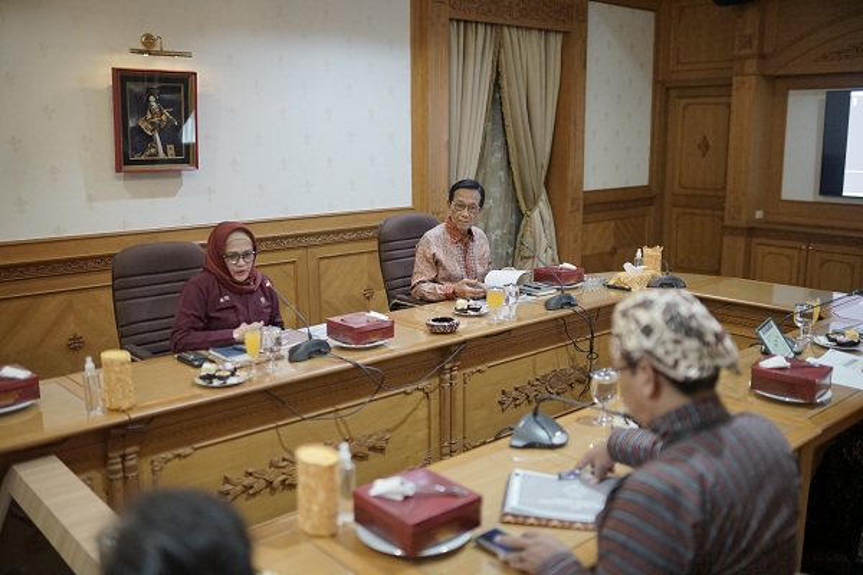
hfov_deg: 54.4
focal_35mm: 35
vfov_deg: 37.9
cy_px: 288
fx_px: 839
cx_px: 432
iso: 1600
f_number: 1.4
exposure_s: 1/250
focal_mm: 35
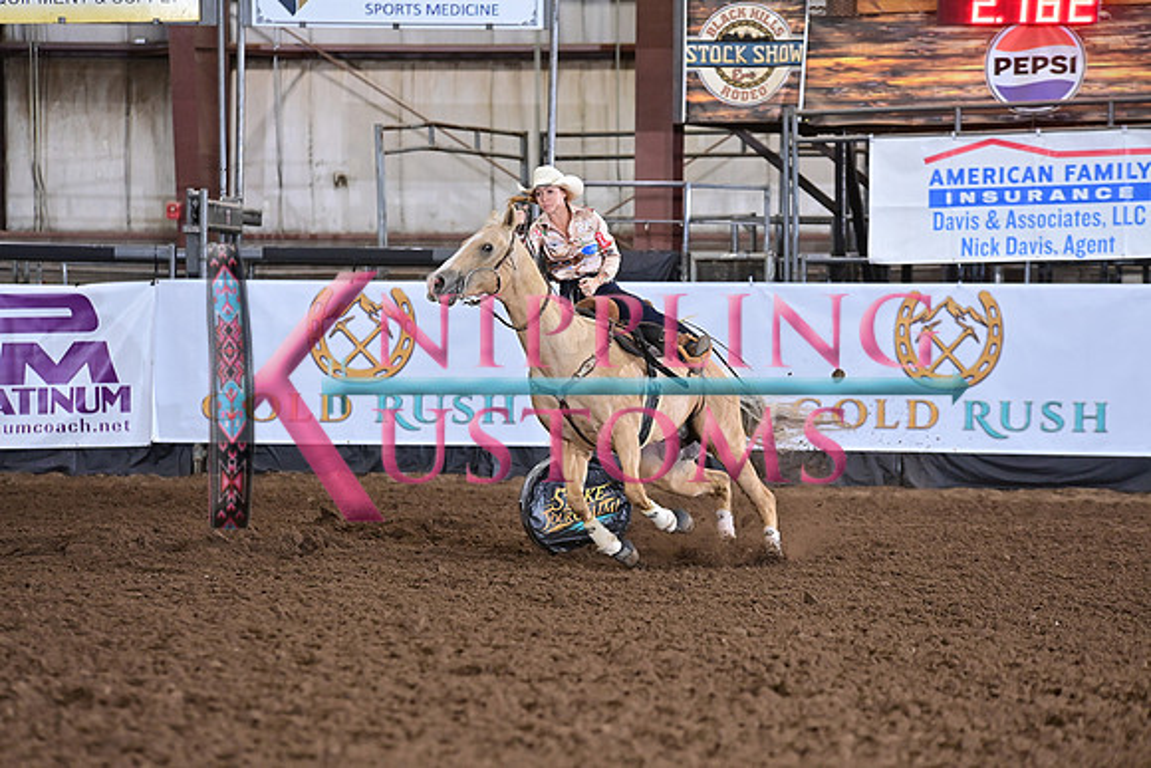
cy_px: 384
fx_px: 6396
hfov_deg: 10.3
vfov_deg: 6.9
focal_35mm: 200
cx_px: 576
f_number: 4
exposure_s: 1/250
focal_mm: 200
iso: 2000
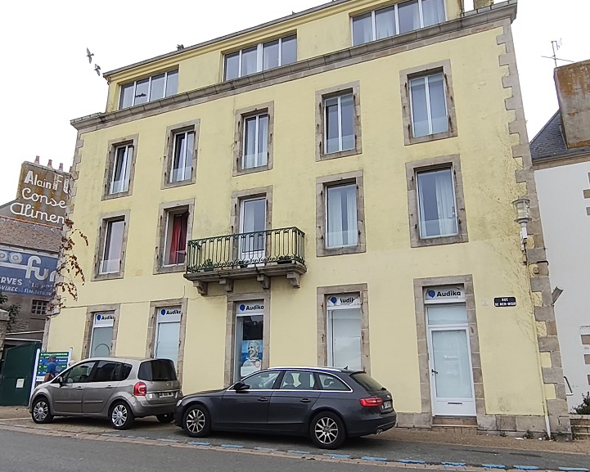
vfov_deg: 54.9
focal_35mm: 26
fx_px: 454
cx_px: 300
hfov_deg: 66.0
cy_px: 244
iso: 50
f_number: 2.2
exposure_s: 1/476
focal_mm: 1.6
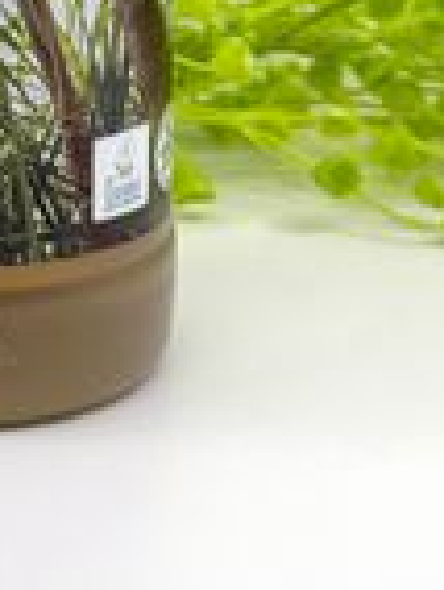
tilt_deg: -8.3
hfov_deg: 8.7
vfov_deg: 11.2
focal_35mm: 169
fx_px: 2882
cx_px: -35
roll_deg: -1.0
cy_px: -320
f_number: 1.78
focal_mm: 6.86
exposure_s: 1/1414
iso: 64
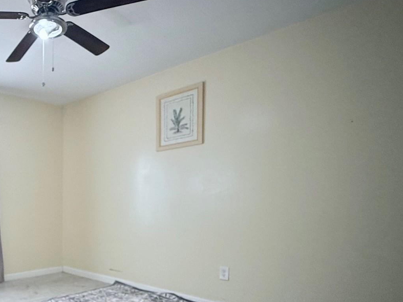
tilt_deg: -3.2
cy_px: 228
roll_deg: +0.1
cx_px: 35
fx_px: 326
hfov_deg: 54.6
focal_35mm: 28
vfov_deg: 47.8
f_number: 2.2
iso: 50
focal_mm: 2.22
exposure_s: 1/113
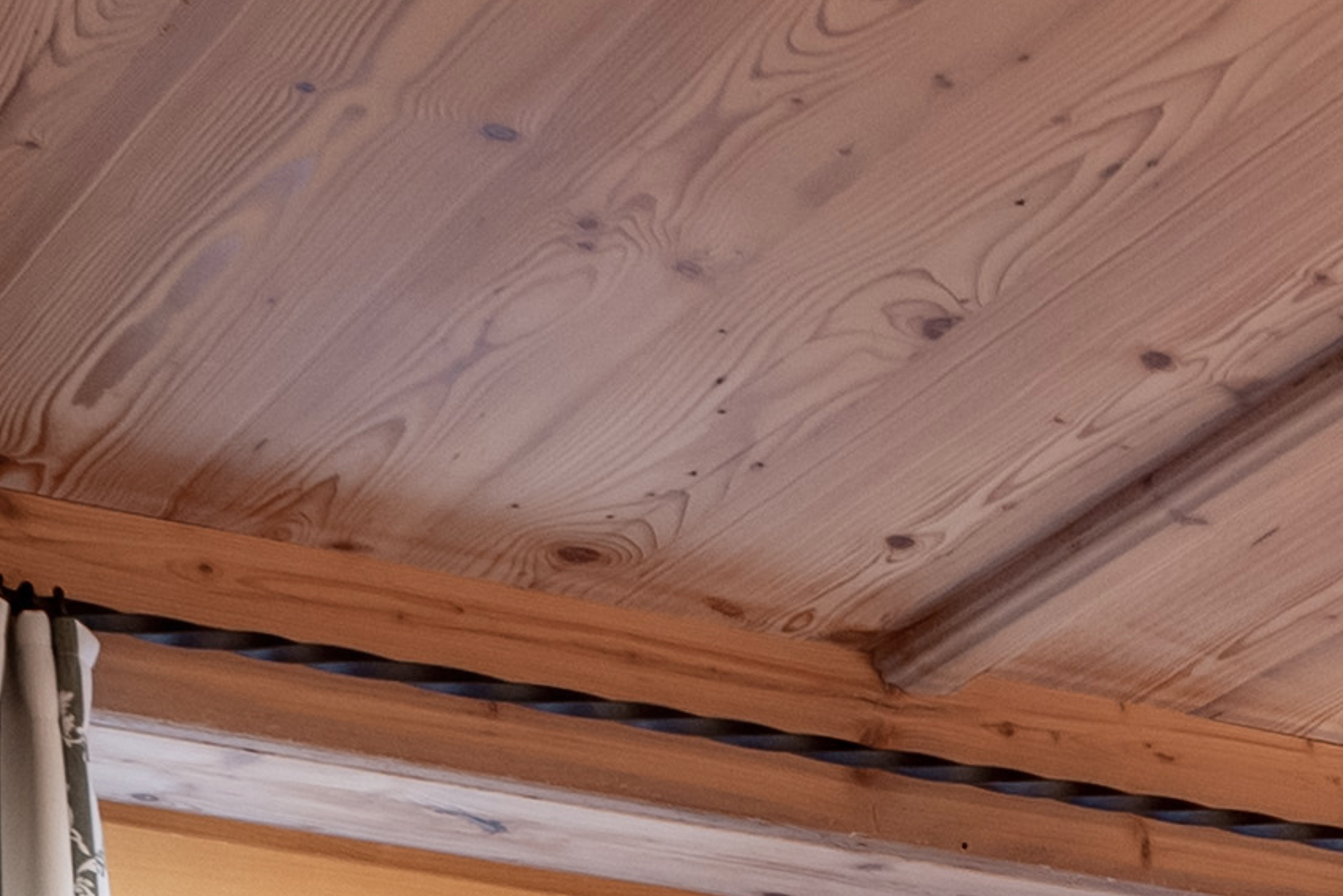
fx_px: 4738
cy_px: 2306
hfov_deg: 14.9
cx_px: 2082
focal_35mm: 127
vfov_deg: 9.4
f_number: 4.8
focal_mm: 18
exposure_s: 1/4
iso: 200
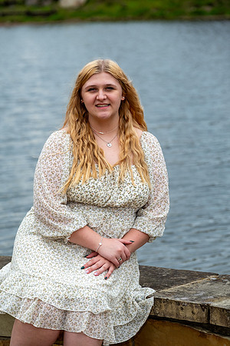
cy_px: 173
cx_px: 115
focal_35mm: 147
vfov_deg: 14.0
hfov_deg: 9.3
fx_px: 1409
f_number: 4
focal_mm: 98.2
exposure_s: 1/400
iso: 250
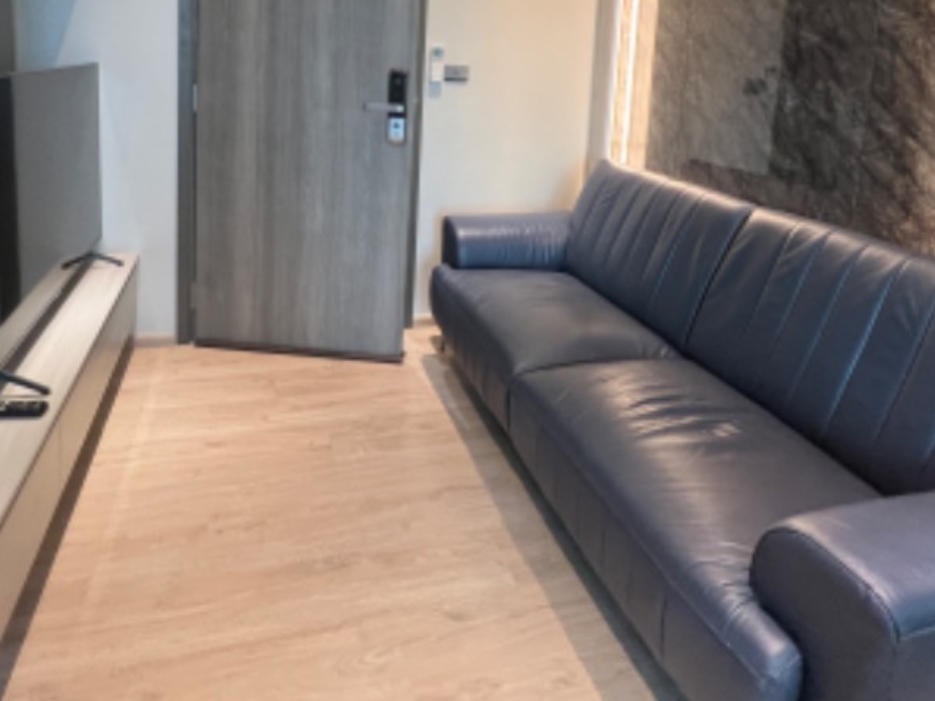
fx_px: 594
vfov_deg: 55.7
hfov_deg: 76.3
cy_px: 119
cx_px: 429
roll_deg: +0.1
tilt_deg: -2.8
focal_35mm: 22
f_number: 1.8
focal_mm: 1.57
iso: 200
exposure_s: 1/50
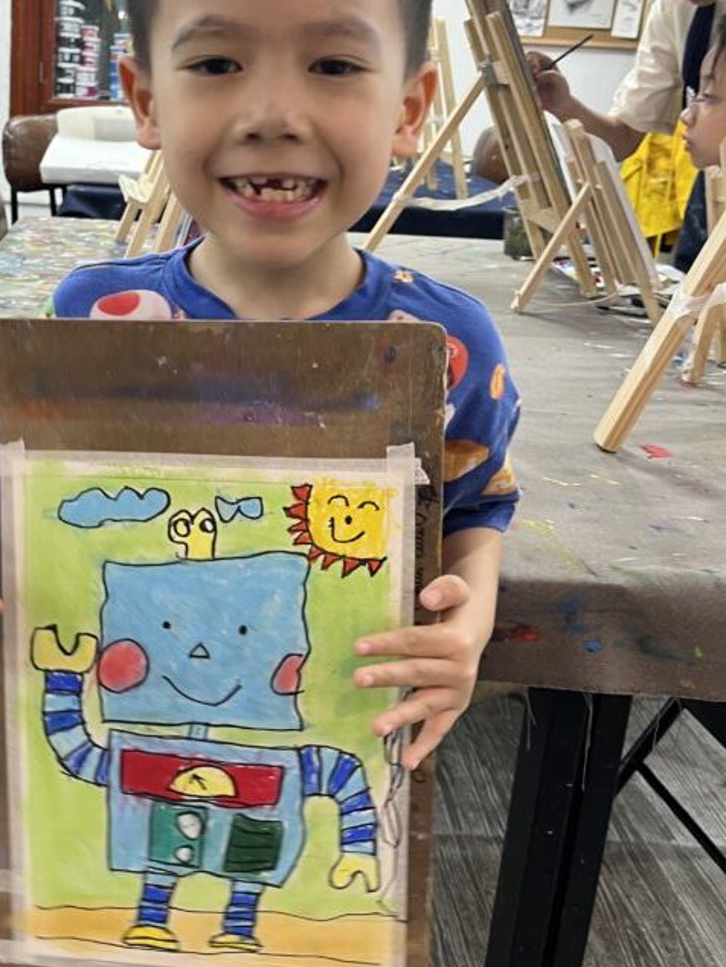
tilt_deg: -17.6
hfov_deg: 34.3
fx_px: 1146
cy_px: 386
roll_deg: -2.8
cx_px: 168
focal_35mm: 41
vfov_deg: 45.5
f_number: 1.6
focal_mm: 5.1
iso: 125
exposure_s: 1/50
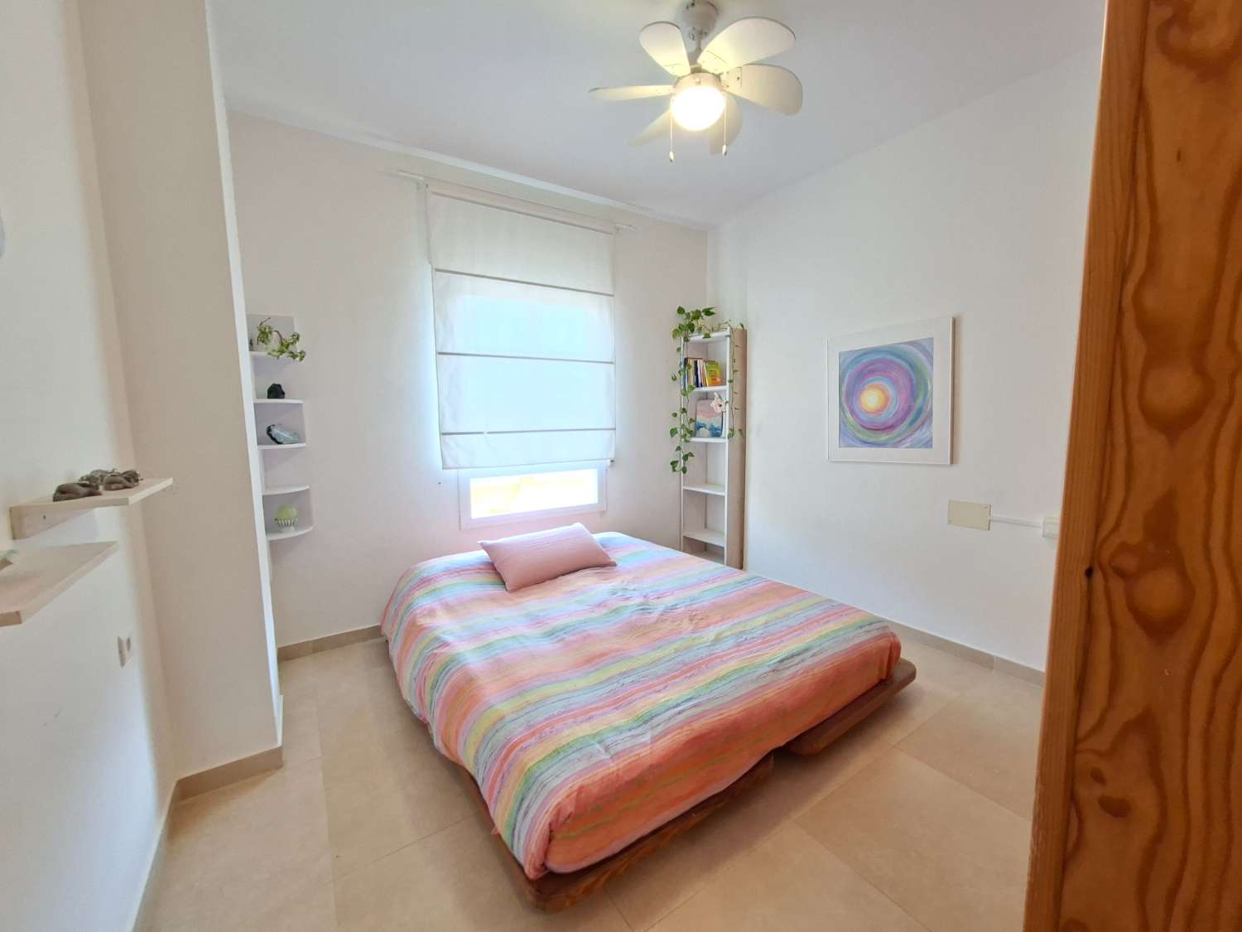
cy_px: 466
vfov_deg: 89.9
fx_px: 466
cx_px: 621
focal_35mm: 13
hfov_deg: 106.2
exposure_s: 1/24
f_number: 2.2
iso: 200
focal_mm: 1.74
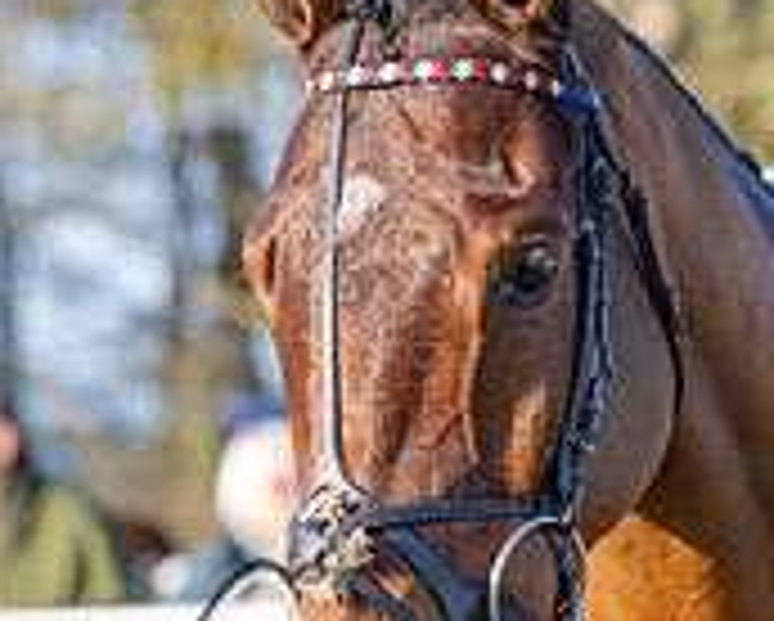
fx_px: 15136
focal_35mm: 660
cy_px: 458
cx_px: 876
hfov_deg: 2.9
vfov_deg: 2.4
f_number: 5
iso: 400
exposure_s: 1/640
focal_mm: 150
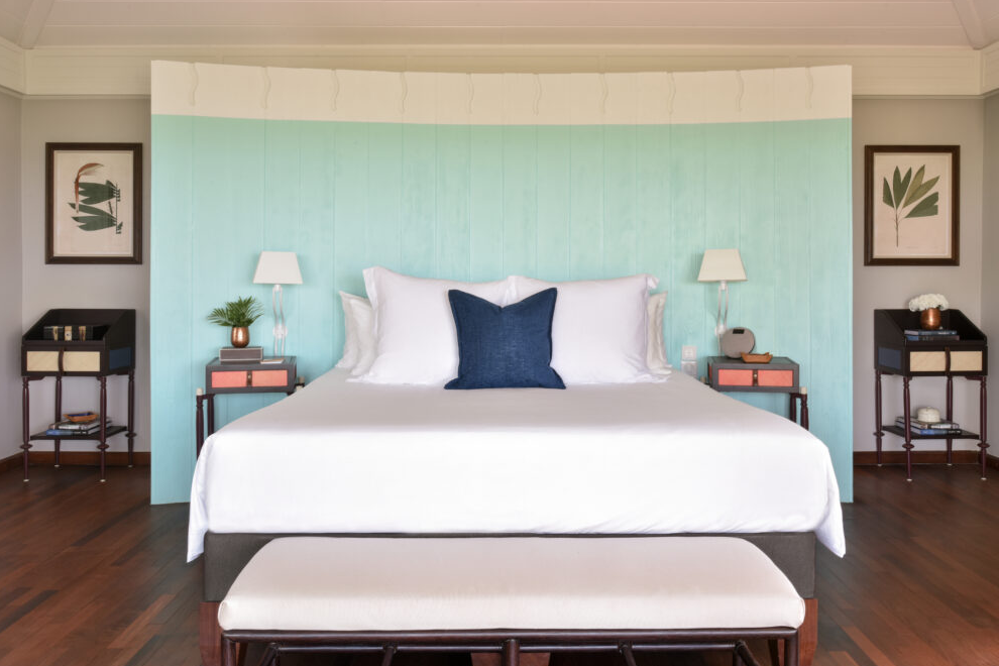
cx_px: 507
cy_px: 331
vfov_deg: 43.6
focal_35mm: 30
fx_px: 832
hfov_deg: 61.9
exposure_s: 1/2
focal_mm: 29
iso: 200
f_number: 16
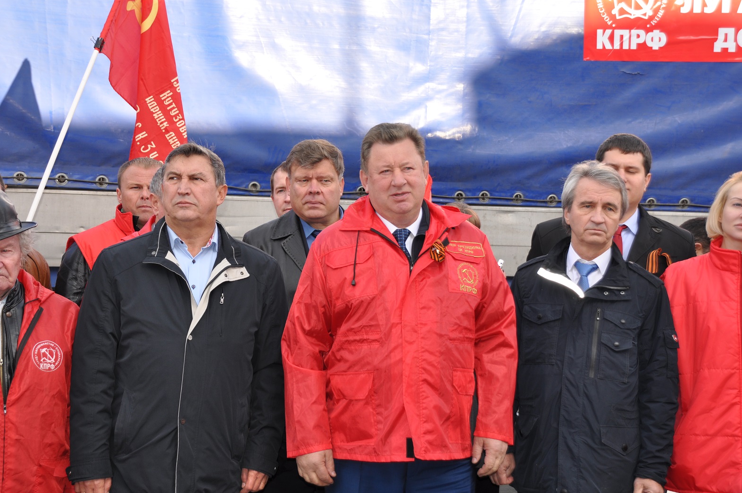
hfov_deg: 28.1
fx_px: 1482
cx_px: 360
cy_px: 228
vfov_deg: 18.9
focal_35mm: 72
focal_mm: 44
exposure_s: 1/200
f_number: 6.3
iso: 200
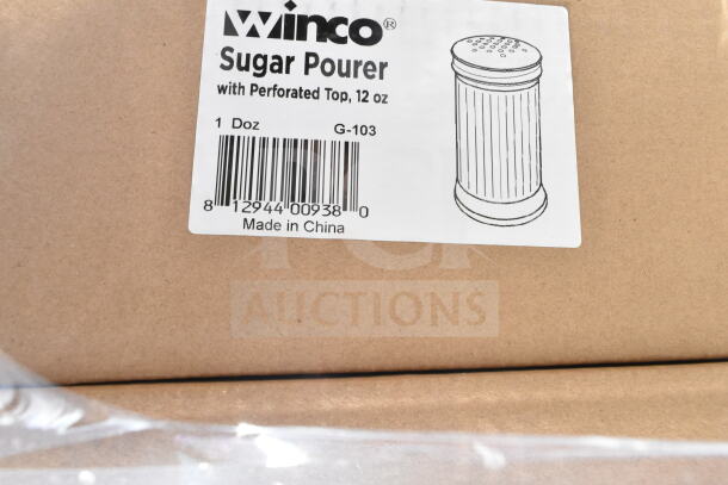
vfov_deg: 43.6
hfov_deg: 61.9
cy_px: 242
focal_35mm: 30
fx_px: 607
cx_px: 364
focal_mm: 20
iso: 1600
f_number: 10
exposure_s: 1/400
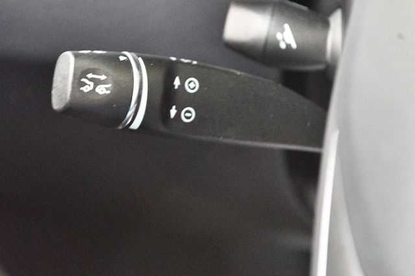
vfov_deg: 16.6
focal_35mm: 82
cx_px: 208
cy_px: 138
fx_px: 945
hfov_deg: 24.8
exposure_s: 1/5
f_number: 5.6
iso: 12800
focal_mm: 55
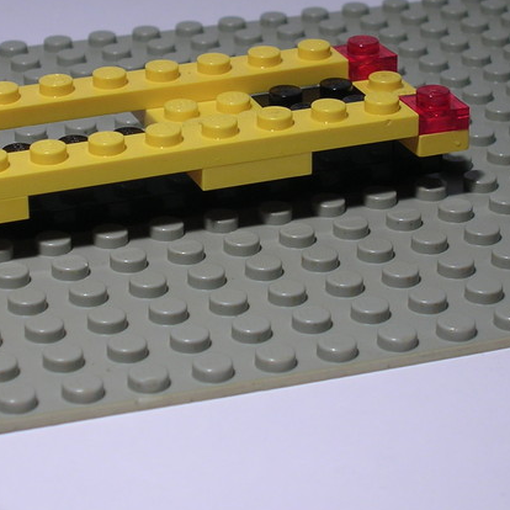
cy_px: 162
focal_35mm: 121
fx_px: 2017
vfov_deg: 14.4
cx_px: 244
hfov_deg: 14.4
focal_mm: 10.4
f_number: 3.6
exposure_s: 1/22.8
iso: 50
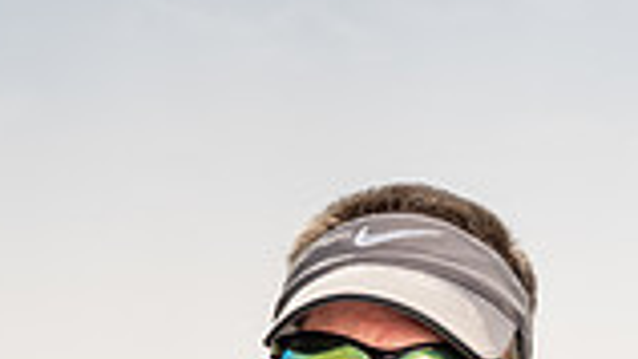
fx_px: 3283
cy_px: 859
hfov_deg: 11.1
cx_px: 351
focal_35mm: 194
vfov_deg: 6.0
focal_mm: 65
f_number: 8
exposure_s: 1/250
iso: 100
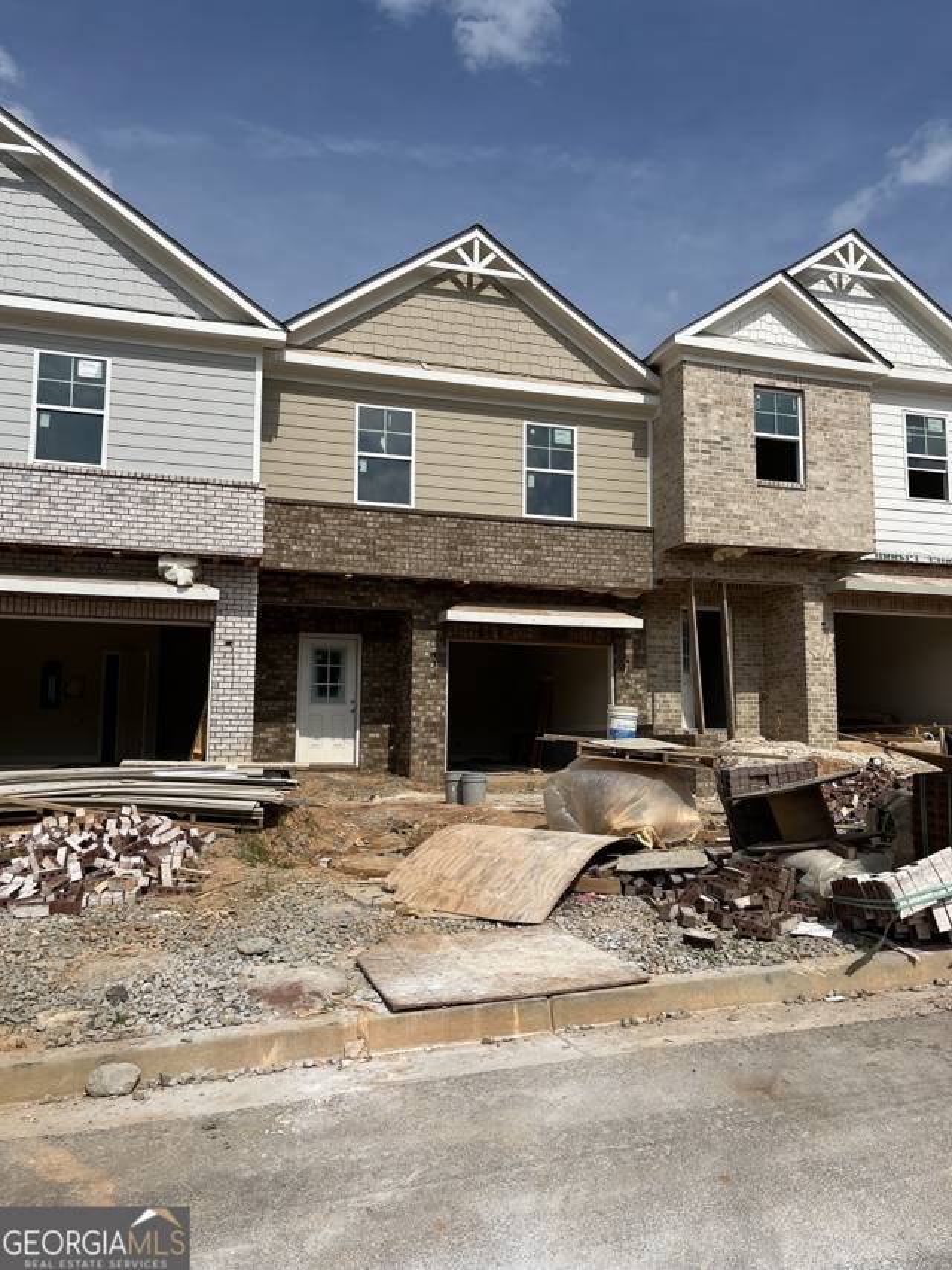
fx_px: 953
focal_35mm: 26
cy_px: 635
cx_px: 476
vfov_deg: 67.3
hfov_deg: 53.1
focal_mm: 5.1
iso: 50
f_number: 1.6
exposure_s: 1/8403
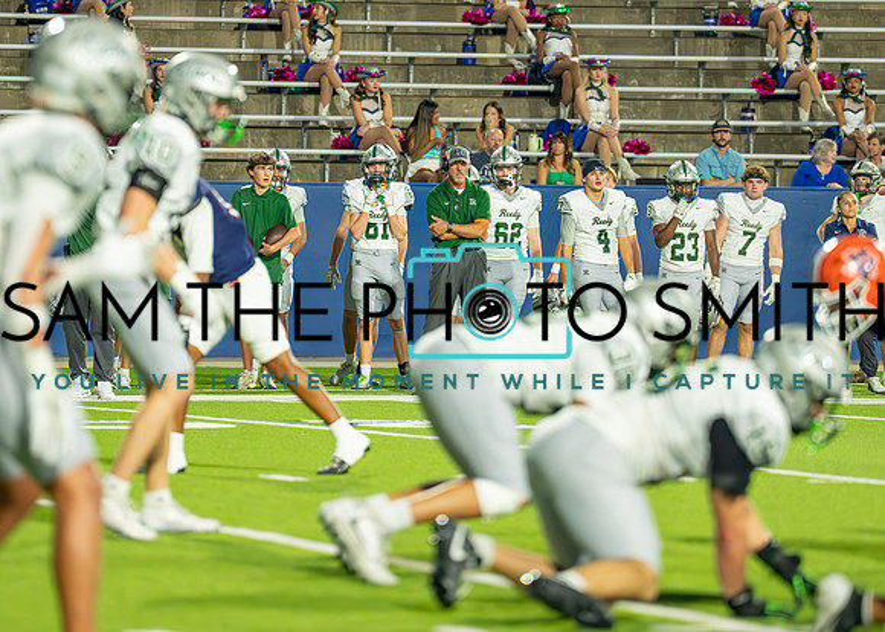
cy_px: 178
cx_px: 449
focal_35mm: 316
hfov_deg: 6.4
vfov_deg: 4.6
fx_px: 7933
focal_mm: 200
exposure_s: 1/1250
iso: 2500
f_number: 2.8
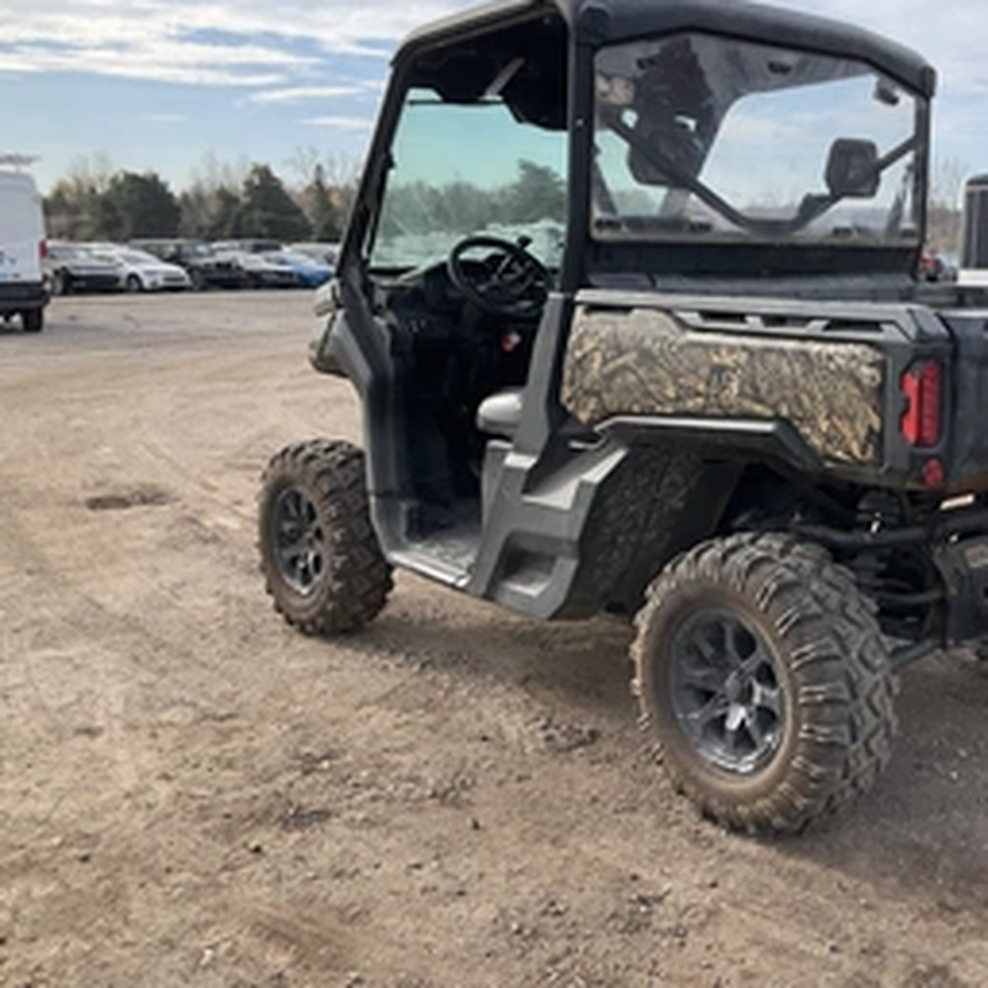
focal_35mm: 40
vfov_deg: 41.8
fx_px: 1292
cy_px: 436
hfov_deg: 40.8
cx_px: 726
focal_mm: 3
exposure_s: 1/869
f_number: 1.8
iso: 25
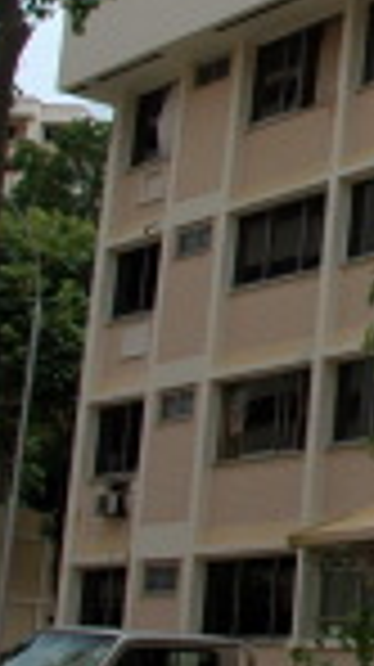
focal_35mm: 105
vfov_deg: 20.1
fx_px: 1855
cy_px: 106
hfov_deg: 10.2
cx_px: 856
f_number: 7.1
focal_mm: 18
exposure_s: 1/500
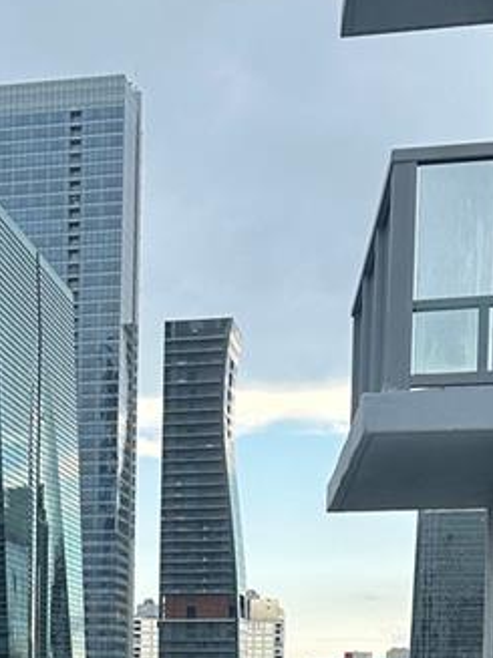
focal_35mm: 88
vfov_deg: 21.1
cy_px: 730
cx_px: -66
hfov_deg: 16.2
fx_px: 1672
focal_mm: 6.86
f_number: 1.78
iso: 80
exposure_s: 1/836
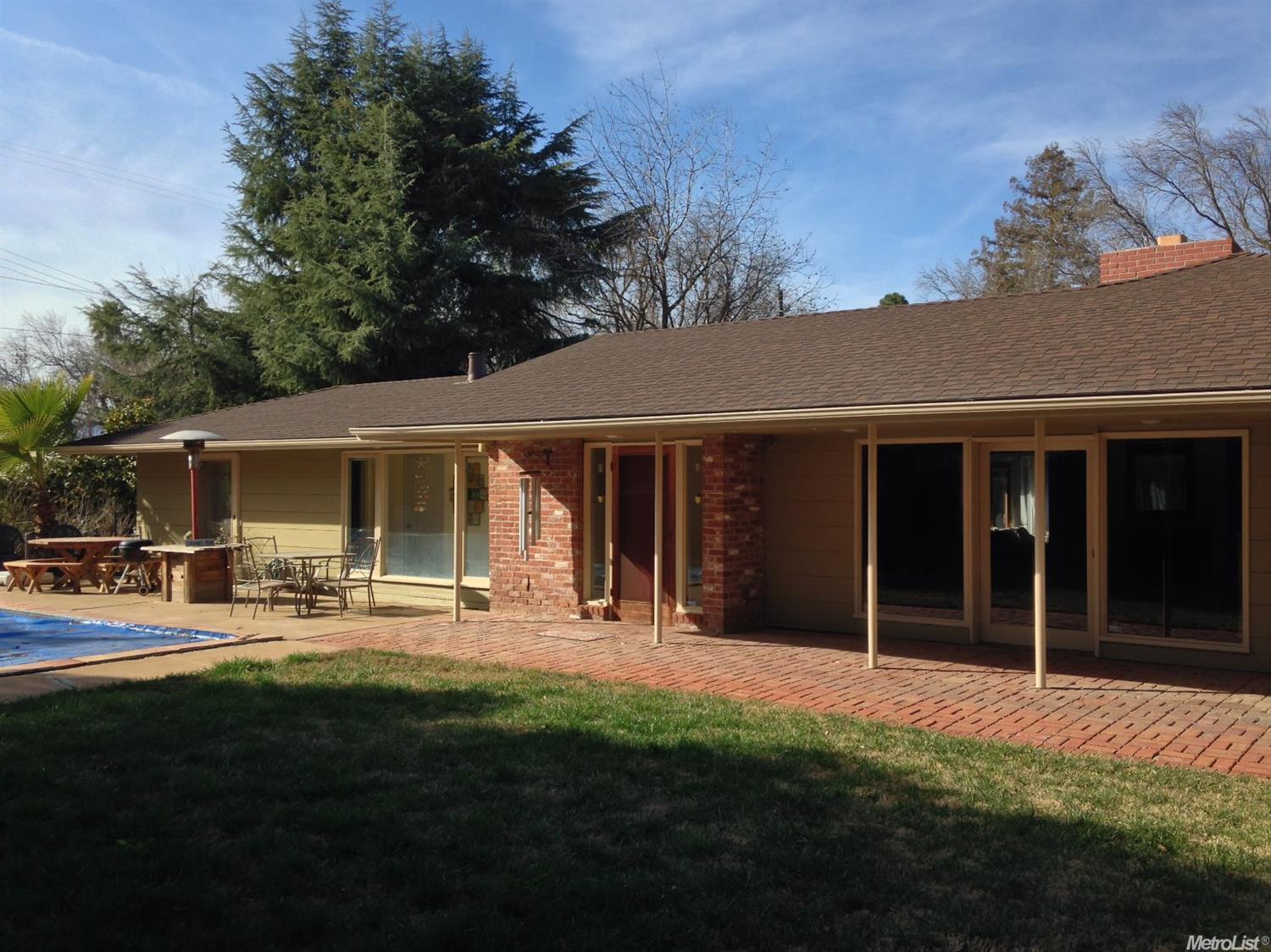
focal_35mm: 33
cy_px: 476
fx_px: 1211
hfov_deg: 55.4
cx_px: 636
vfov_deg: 42.9
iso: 50
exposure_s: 1/968
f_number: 2.4
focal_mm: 4.12
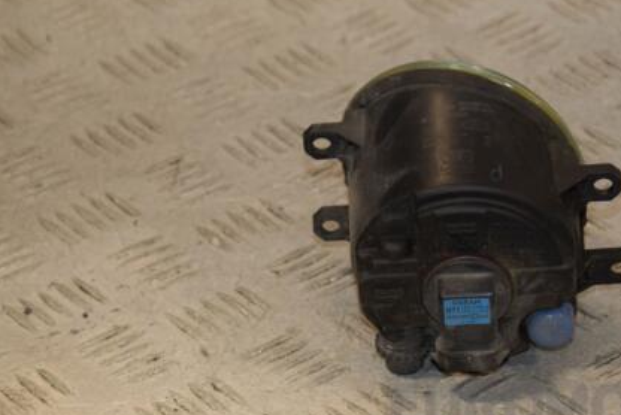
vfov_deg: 7.5
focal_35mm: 184
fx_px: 3171
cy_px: 208
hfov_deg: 11.2
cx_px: 363
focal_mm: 85
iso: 800
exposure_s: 1/200
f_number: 7.1
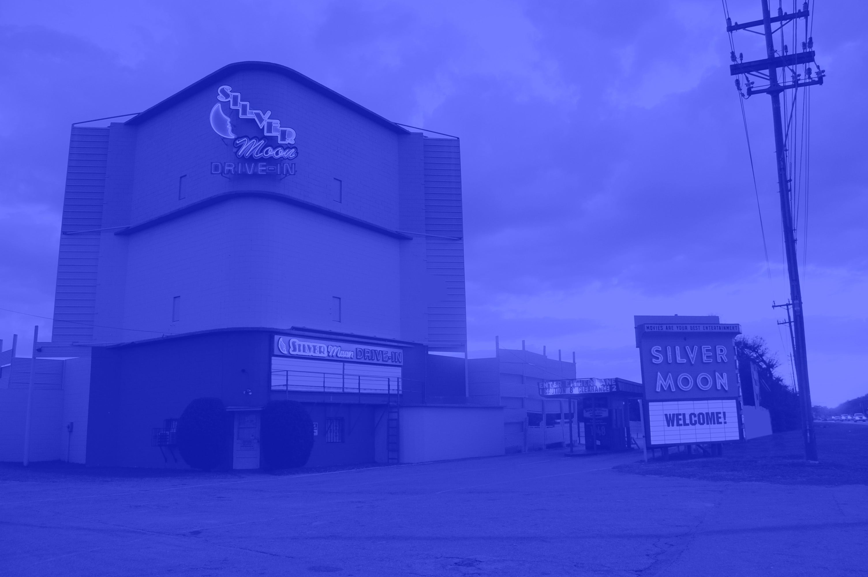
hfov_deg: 67.4
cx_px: 434
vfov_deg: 47.8
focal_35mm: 27
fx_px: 650
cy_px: 288
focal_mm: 18
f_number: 5
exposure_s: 1/100
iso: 400
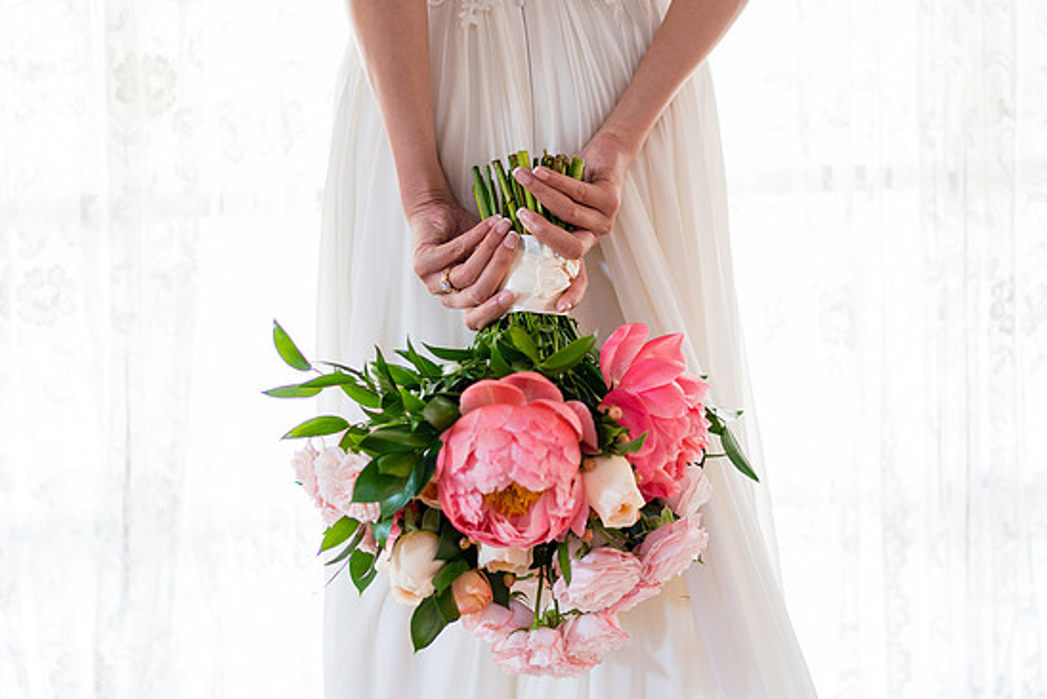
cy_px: 366
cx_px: 550
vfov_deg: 24.6
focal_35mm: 55
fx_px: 1600
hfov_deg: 36.2
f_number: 1.8
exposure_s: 1/60
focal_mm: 35
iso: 320
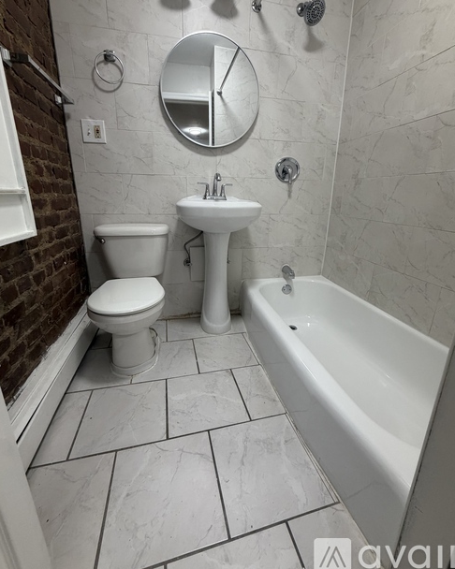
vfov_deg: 96.6
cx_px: 231
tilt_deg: -15.6
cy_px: 263
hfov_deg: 84.0
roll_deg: -1.0
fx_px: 253
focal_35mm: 15
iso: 200
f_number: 2.2
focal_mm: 2.22
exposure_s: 1/60
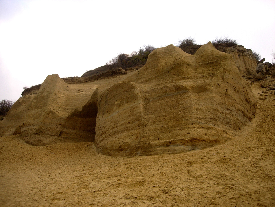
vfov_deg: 37.7
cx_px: 138
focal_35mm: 38
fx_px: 302
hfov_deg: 49.0
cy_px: 104
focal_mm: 7.8
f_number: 2.8
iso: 64
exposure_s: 1/332
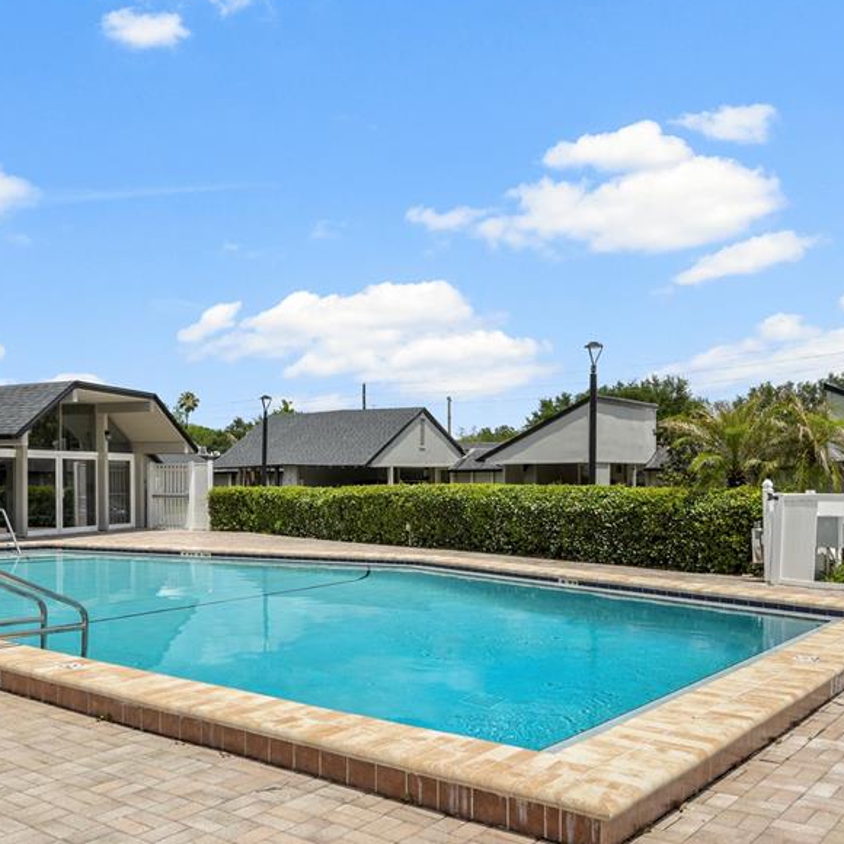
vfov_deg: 59.1
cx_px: 237
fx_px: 745
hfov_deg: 56.8
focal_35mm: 27
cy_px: 433
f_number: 8
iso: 250
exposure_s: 1/640
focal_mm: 18
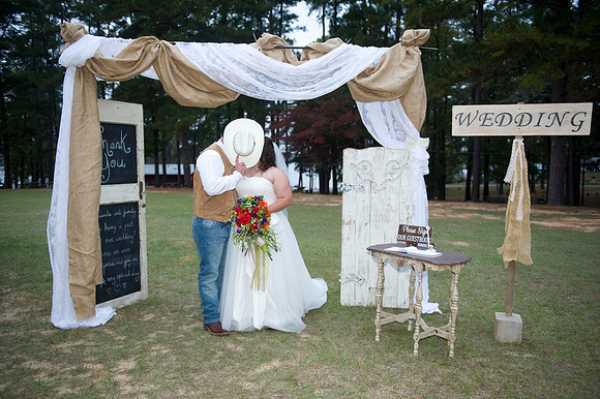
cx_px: 300
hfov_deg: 58.7
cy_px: 200
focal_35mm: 32
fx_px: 533
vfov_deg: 41.1
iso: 800
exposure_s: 1/100
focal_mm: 32
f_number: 2.8
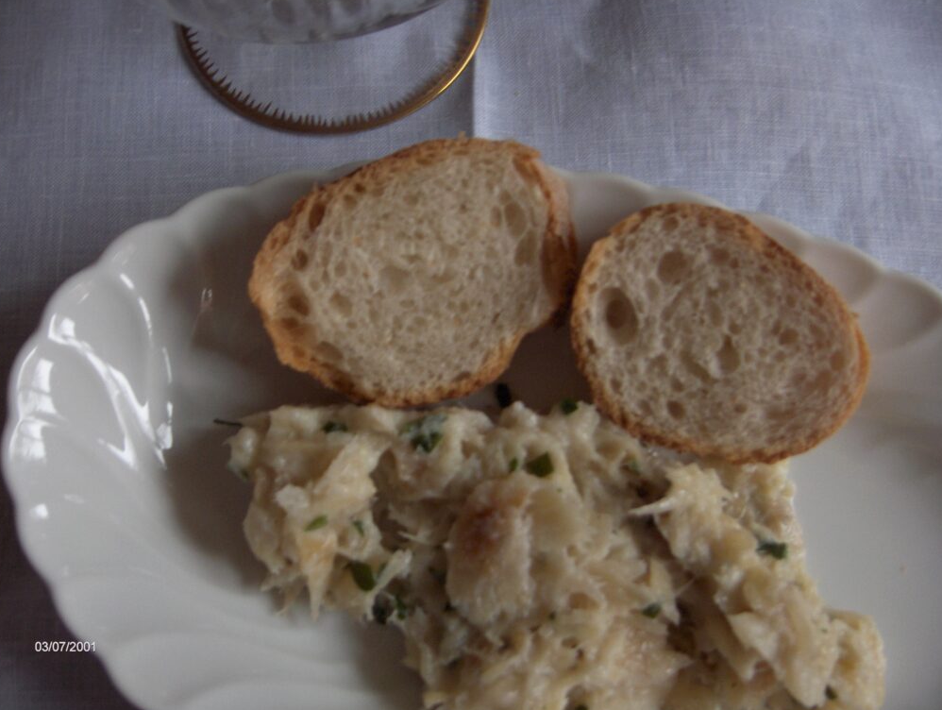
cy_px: 359
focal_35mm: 40
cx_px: 469
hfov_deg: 46.7
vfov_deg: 36.1
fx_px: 1090
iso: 200
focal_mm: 8
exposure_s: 1/64.5
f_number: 2.8
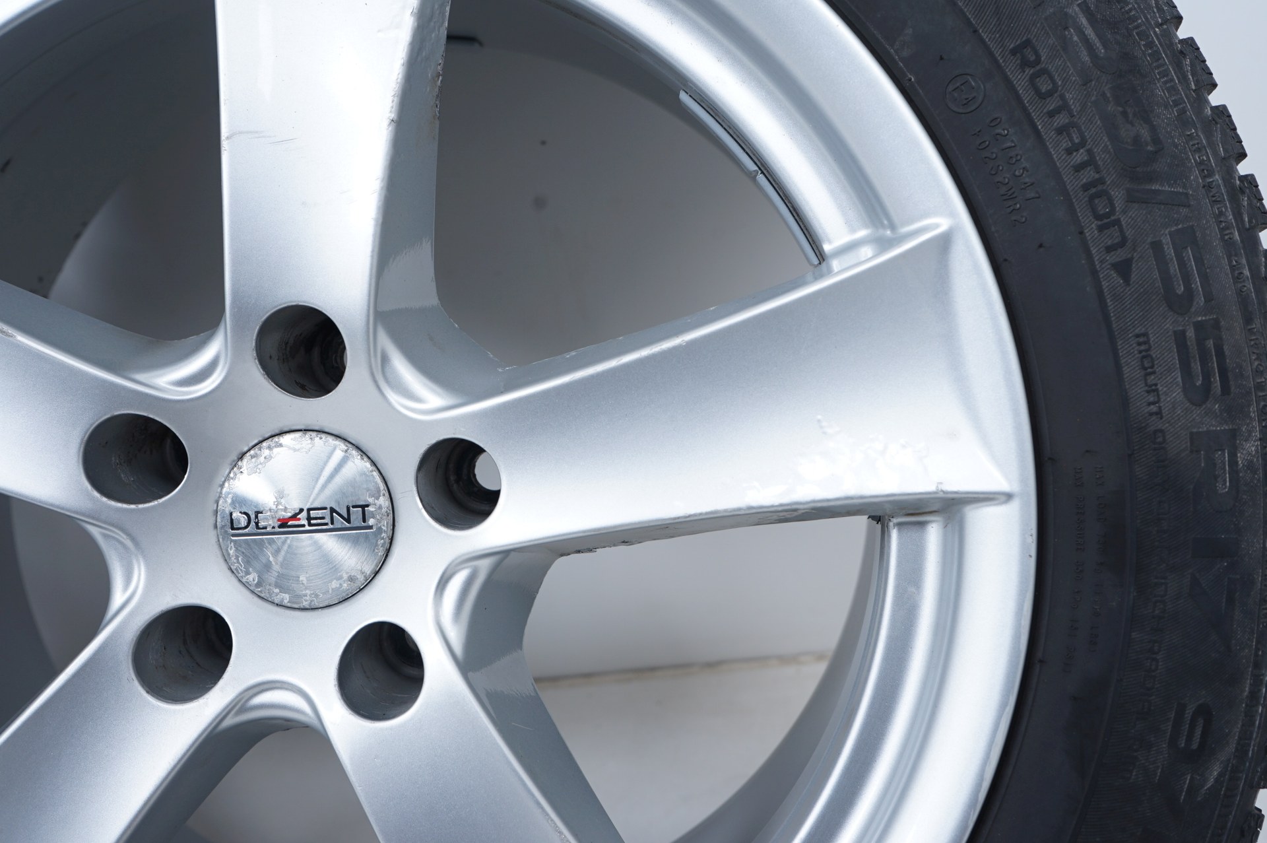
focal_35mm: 34
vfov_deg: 38.8
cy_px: 422
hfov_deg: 55.8
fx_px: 1196
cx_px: 634
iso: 250
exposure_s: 1/100
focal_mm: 34
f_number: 7.1
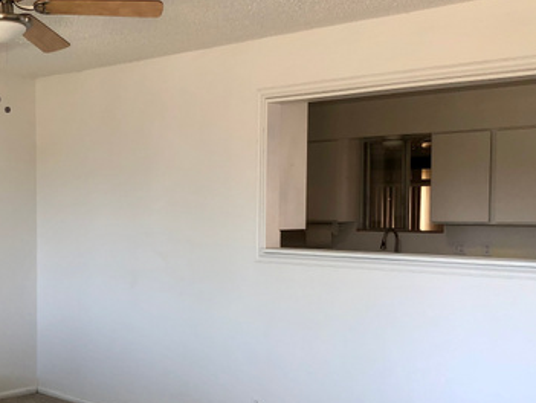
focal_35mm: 51
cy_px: 264
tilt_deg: -3.5
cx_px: 119
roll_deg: +0.2
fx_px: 791
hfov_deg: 36.4
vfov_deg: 28.4
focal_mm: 3.99
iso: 50
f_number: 1.8
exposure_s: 1/120
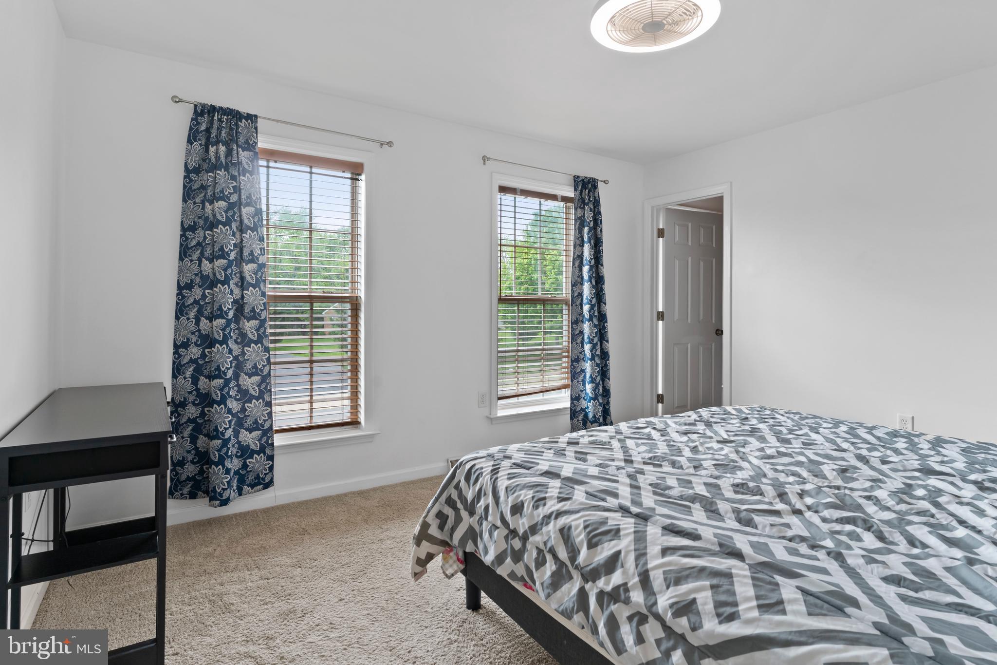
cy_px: 332
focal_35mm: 18
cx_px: 498
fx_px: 498
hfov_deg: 90.0
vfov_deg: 67.4
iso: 500
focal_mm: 18
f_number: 8
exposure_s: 1/8
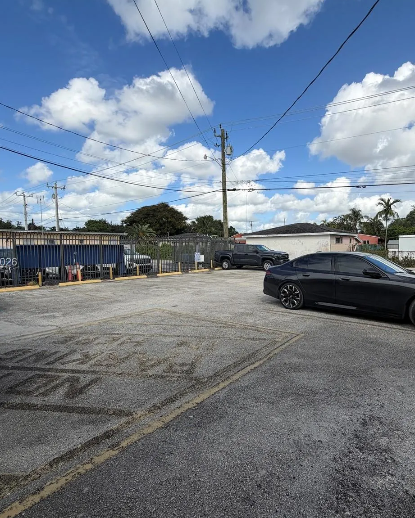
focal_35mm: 19
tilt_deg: -3.6
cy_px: 263
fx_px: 292
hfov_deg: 70.5
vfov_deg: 83.3
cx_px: 237
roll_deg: +1.0
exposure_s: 1/1017
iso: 20
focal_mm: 2.22
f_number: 2.2
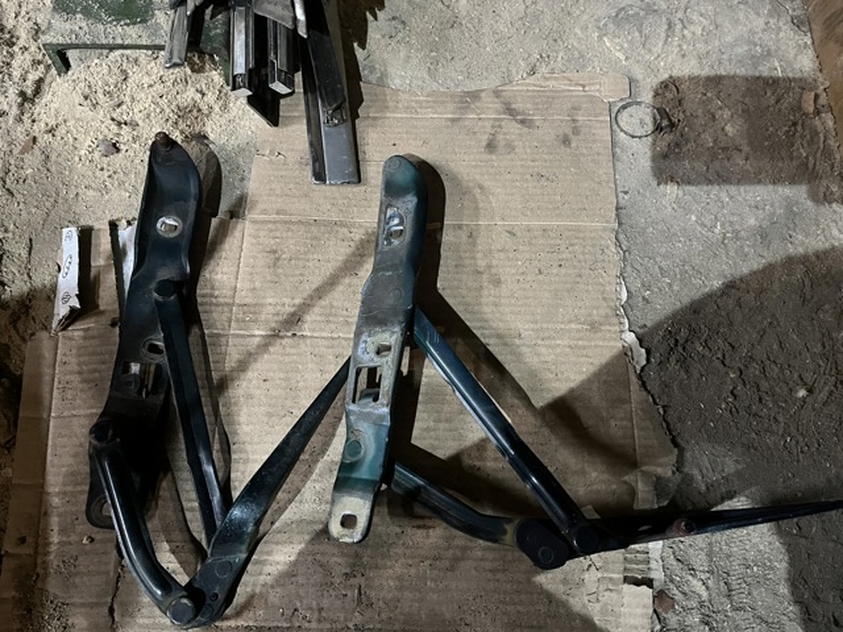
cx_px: 422
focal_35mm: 26
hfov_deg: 67.3
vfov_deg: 53.1
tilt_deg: -65.8
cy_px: 316
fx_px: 633
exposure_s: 1/25
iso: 640
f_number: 1.6
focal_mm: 5.1
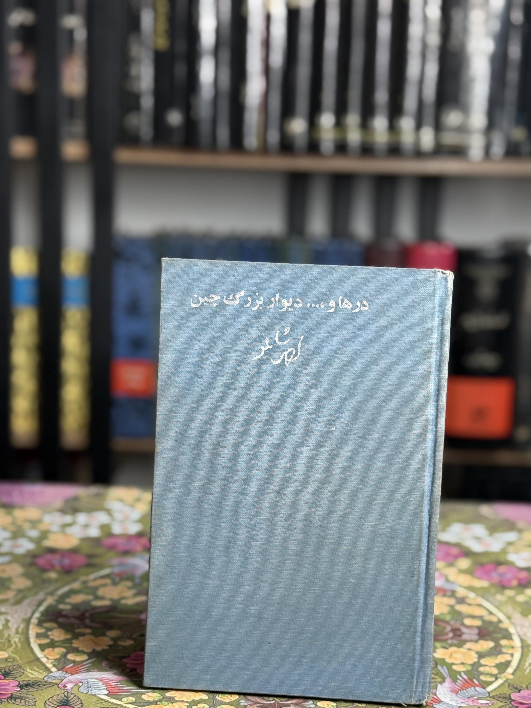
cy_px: 412
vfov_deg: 30.7
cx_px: 277
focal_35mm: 63
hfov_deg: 23.3
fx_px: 1289
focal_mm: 6.76
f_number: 1.78
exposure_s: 1/100
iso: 125
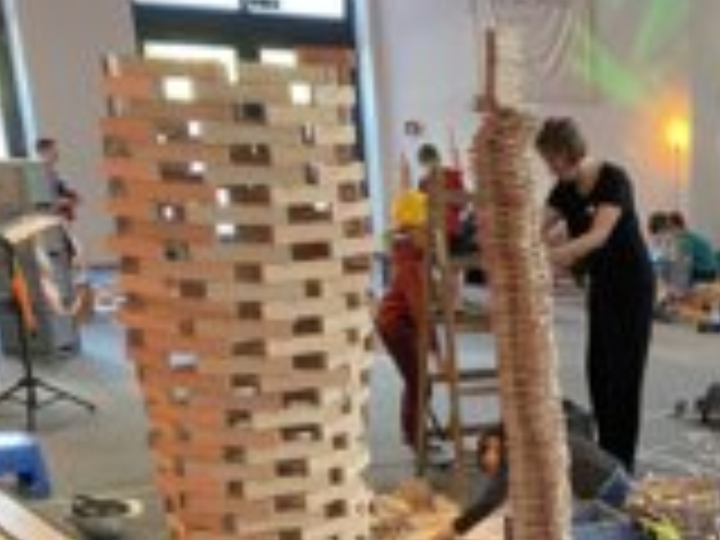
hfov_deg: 26.9
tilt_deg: -21.5
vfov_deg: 21.0
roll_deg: -1.8
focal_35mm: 65
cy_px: 648
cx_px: 832
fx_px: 1352
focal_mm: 4.25
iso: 250
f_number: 1.8
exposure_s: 1/49
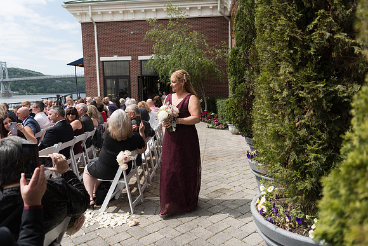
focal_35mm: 28
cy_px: 123
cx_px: 184
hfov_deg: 65.5
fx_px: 286
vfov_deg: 46.4
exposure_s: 1/1000
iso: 64
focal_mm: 28
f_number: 2.8
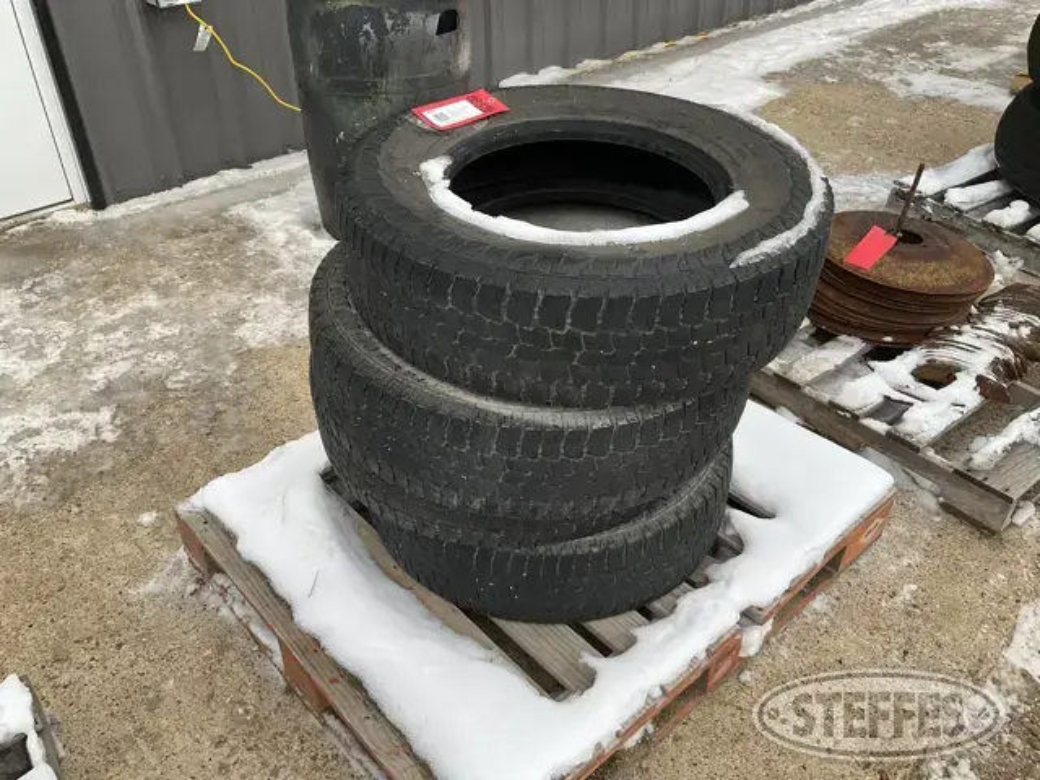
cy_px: 390
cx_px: 520
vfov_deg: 48.2
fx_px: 871
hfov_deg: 61.7
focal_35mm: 29
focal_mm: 3
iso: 25
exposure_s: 1/256
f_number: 1.8
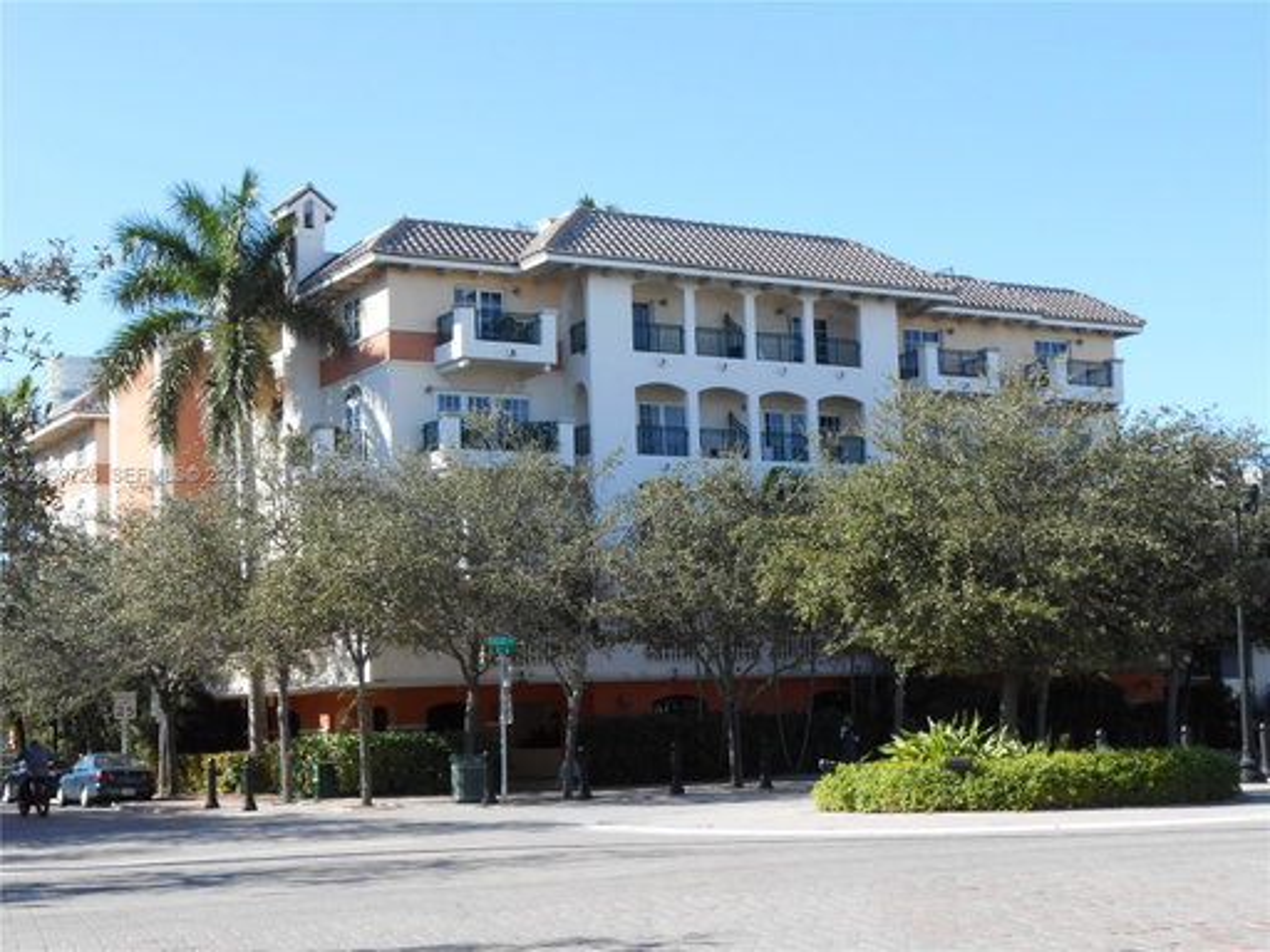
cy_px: 476
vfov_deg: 26.1
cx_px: 635
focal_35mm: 56
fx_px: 2055
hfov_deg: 34.3
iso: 80
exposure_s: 1/200
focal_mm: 10
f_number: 5.2
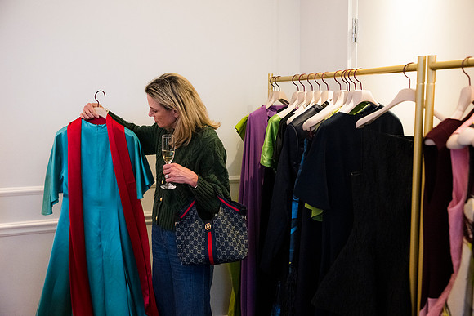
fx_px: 553
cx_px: 237
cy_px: 158
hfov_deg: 46.4
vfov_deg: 31.9
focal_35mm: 42
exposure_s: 1/125
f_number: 3.2
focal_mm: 42
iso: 4500
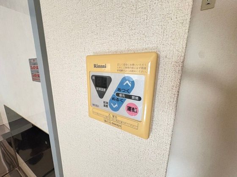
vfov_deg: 85.7
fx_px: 96
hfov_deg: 102.1
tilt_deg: -11.9
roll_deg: -0.1
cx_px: 118
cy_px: 88
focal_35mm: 14
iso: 1000
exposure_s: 1/42
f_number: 2.2
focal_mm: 2.22
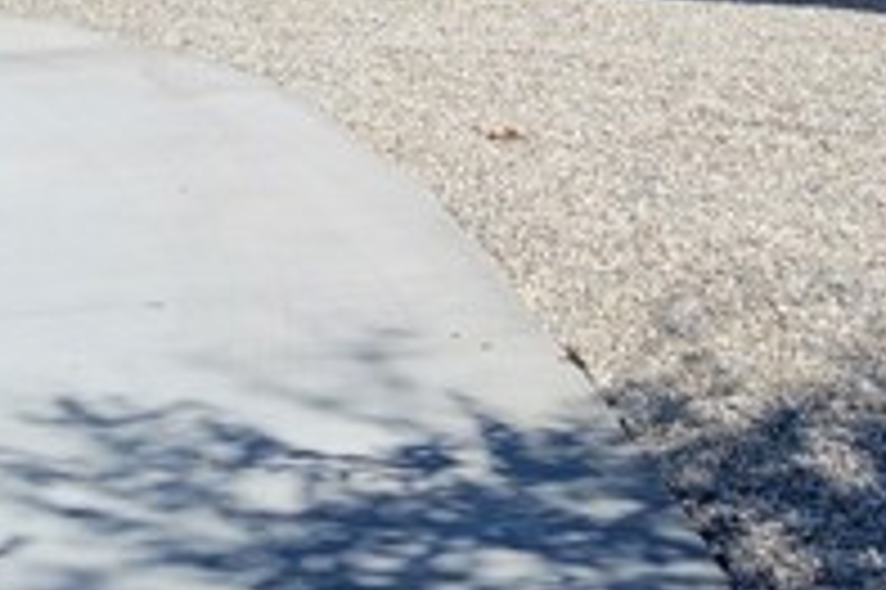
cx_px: 517
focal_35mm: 88
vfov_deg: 14.9
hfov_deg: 23.1
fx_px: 2164
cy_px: -167
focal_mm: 5.4
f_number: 1.8
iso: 40
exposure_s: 1/3291
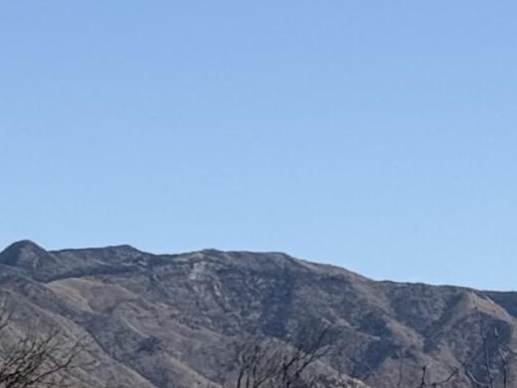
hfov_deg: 6.9
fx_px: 4167
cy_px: 284
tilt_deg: +3.3
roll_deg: -0.8
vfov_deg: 5.3
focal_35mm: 279
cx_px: -488
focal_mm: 6.76
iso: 64
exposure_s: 1/6536
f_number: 1.78
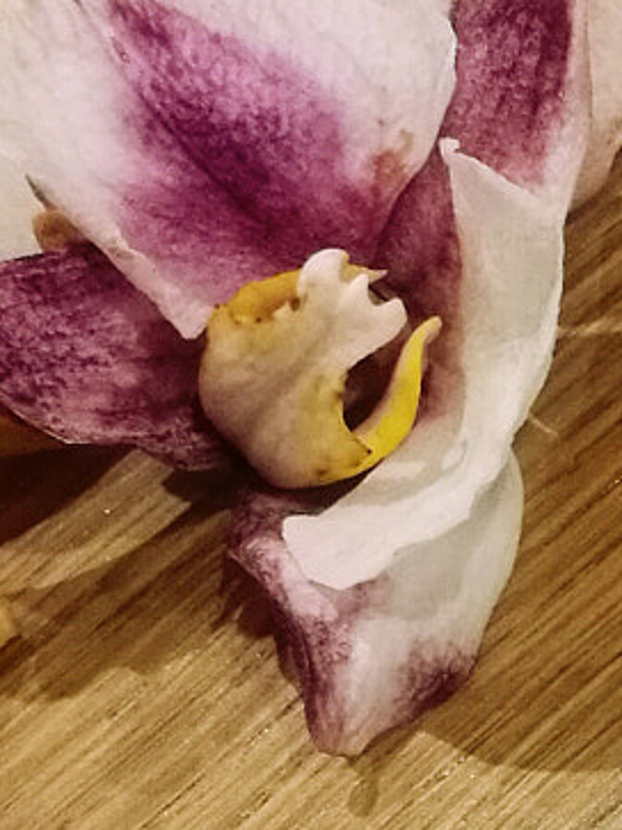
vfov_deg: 15.7
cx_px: 1107
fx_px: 2853
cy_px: 1075
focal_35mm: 119
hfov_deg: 11.6
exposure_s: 1/33.3
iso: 320
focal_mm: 4.5
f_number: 2.2
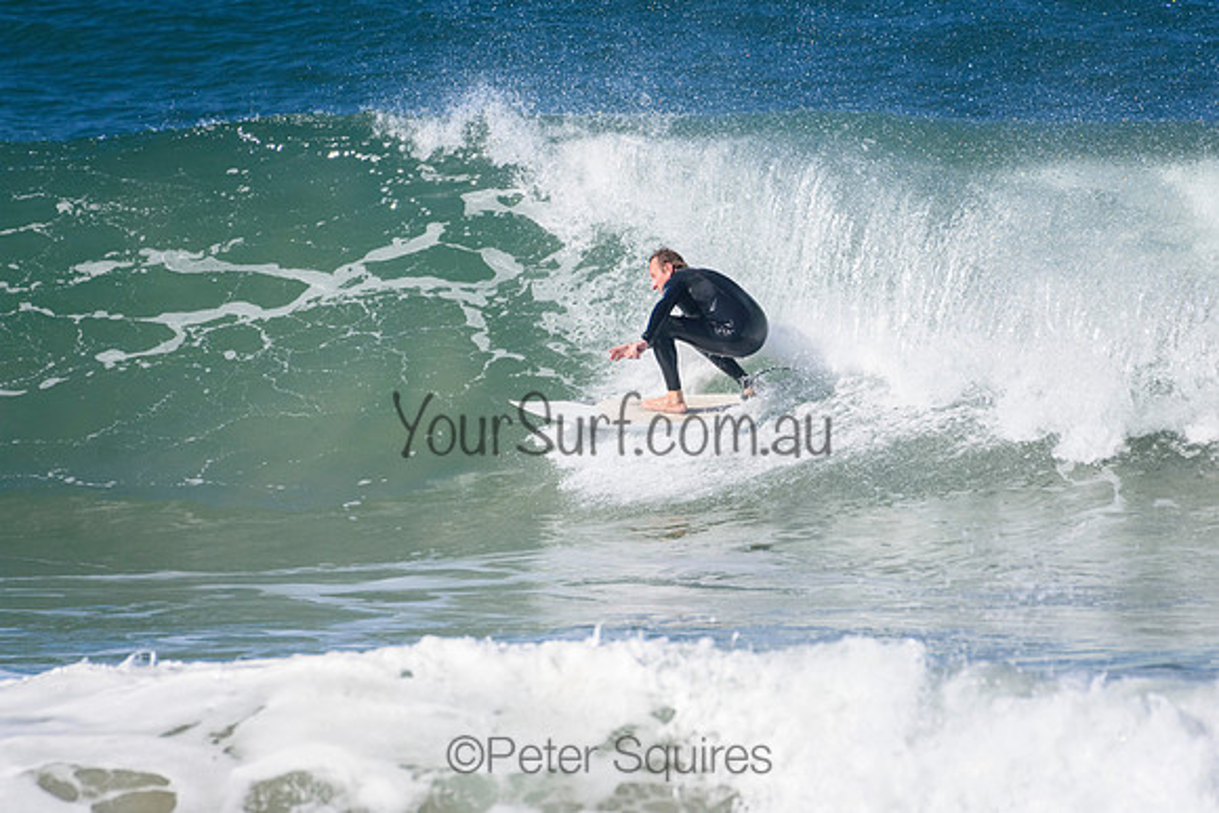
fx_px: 25404
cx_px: 610
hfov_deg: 2.7
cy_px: 406
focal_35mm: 750
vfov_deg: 1.8
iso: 640
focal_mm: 500
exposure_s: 1/4000
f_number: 5.6
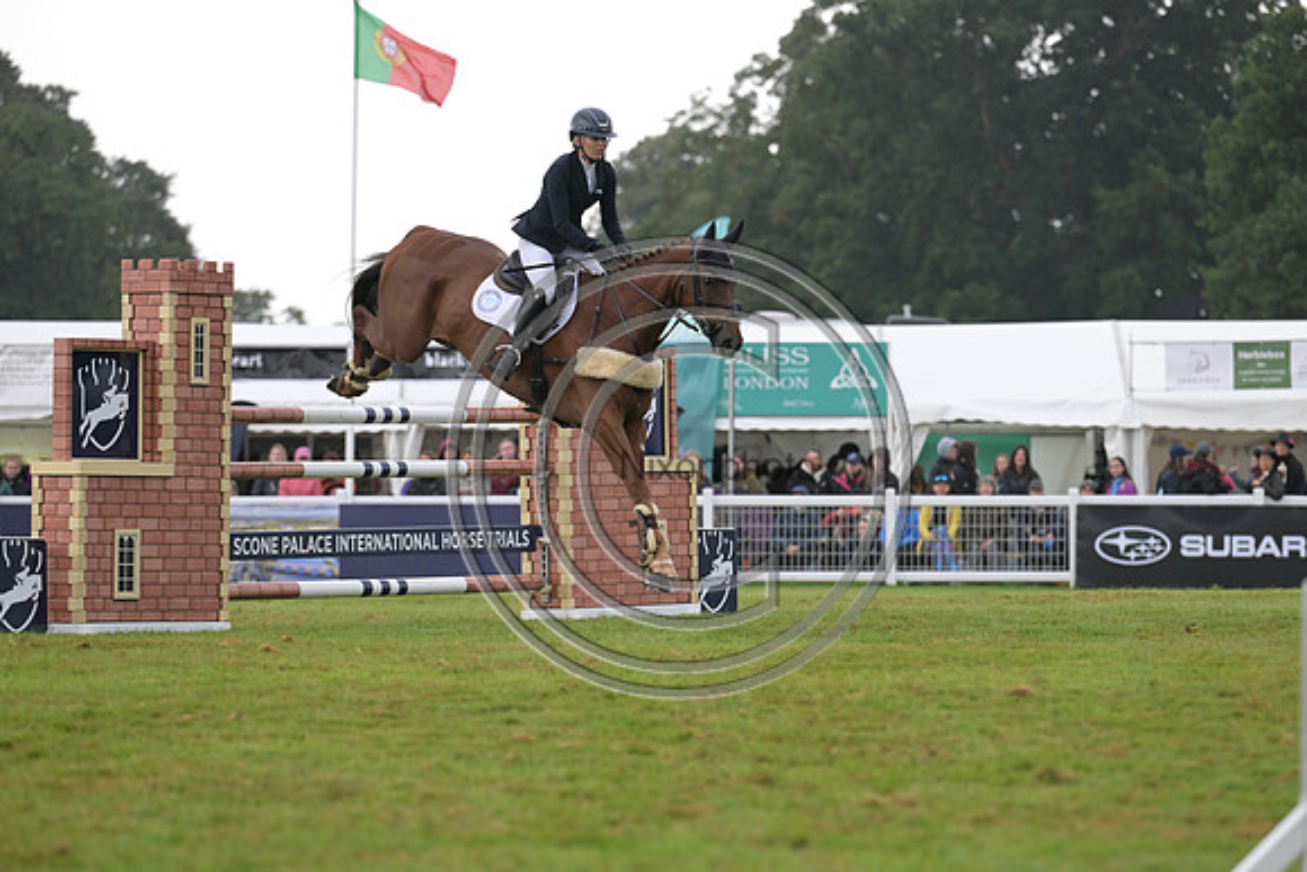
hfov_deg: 10.3
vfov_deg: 6.9
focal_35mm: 200
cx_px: 654
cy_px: 436
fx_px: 7262
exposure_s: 1/1250
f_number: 4.5
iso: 2500
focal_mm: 200
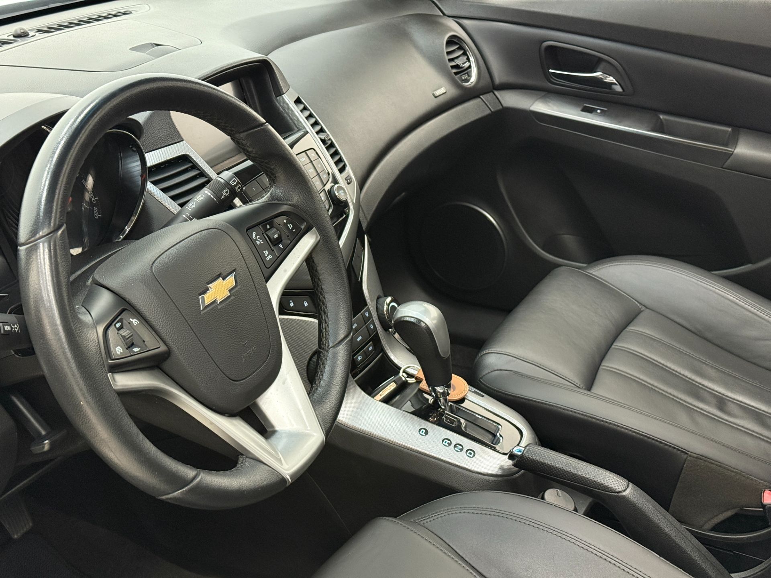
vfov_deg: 30.3
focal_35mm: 48
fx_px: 1069
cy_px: 289
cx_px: 386
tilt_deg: -24.8
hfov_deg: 39.7
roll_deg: +1.3
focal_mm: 6.76
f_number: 1.78
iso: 500
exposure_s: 1/40
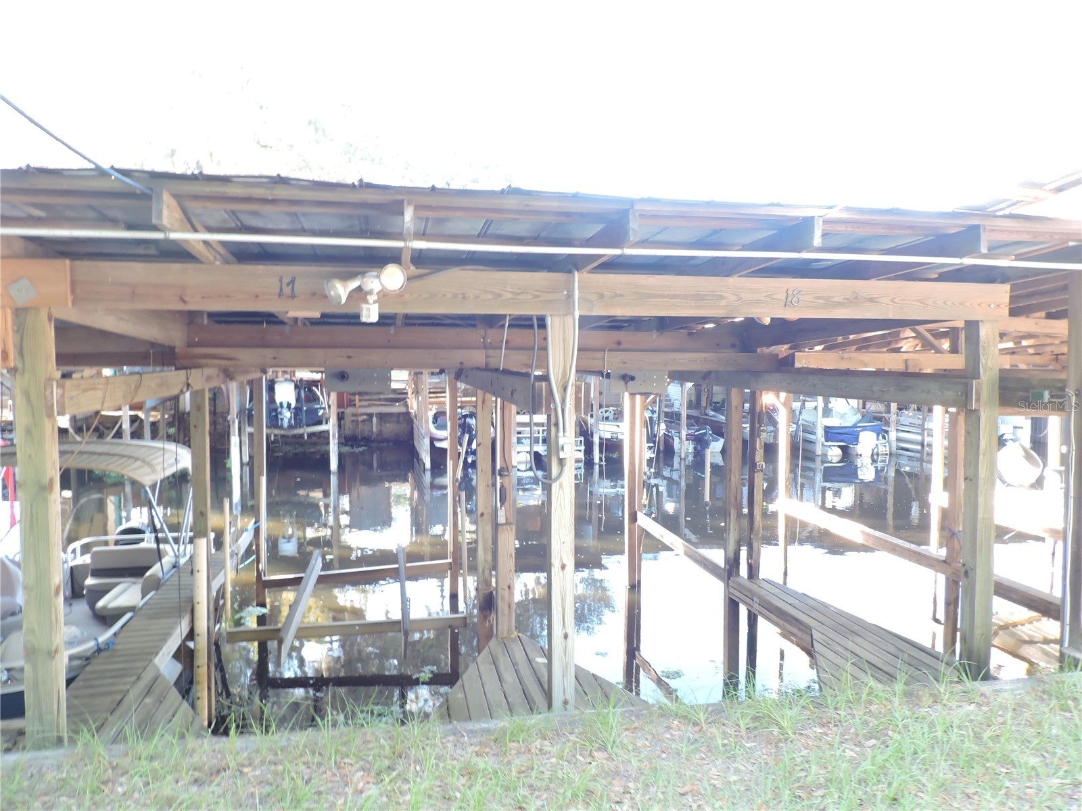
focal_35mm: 24
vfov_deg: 56.8
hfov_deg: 71.6
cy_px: 406
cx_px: 541
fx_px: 750
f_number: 3
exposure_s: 1/30
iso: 250
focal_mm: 4.3
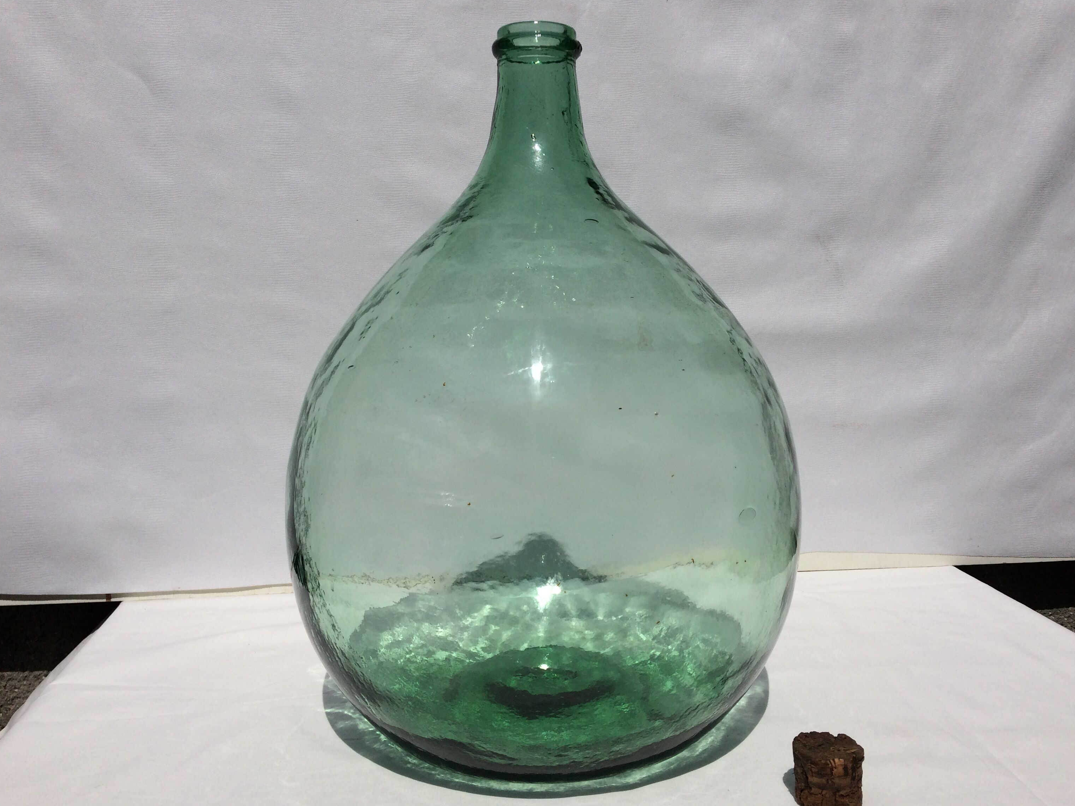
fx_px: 963
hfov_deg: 58.3
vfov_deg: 45.4
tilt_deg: -7.3
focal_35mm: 31
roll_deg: -2.2
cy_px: 395
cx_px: 547
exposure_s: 1/13699
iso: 32
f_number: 2.2
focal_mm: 4.15
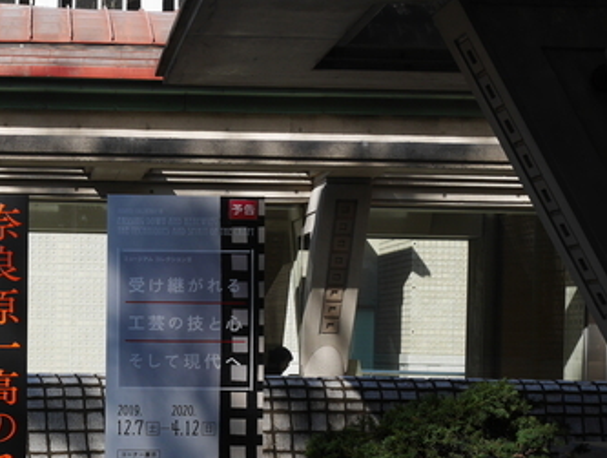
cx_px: 78
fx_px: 1581
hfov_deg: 21.3
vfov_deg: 16.3
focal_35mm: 90
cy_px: 384
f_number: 8
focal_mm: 25
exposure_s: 1/250
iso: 200
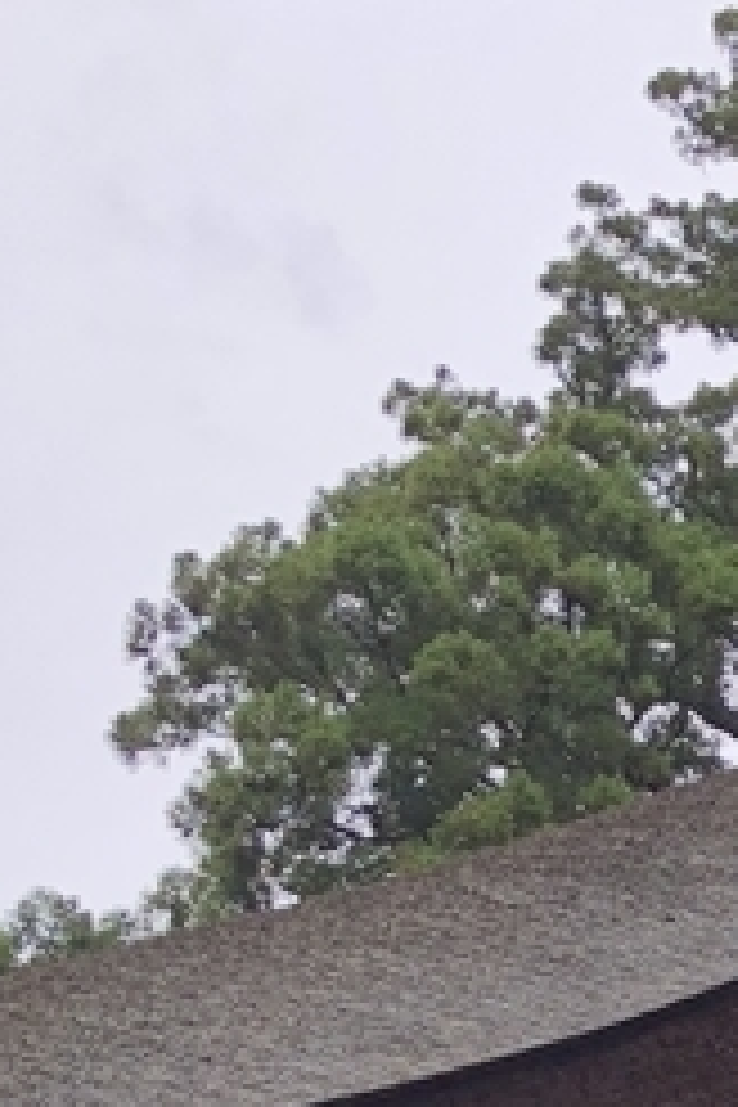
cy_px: 1701
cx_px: 1436
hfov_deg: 10.5
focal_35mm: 121
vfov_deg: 15.5
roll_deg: +1.2
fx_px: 3720
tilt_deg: +24.9
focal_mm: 4
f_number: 1.8
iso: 20
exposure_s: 1/355
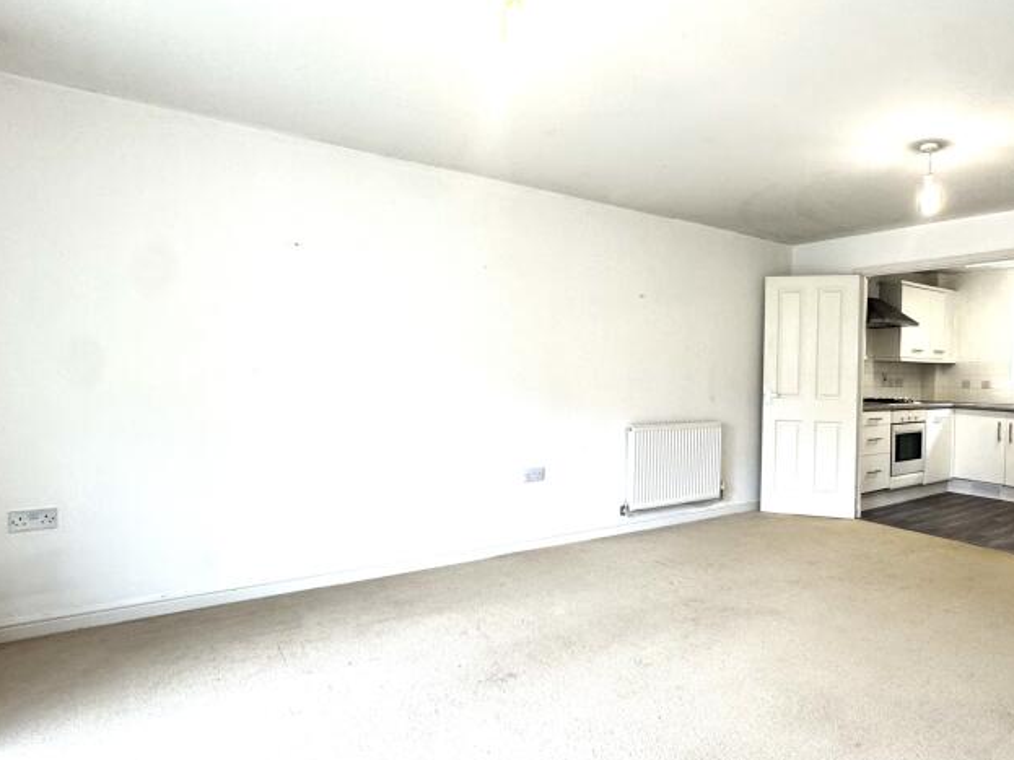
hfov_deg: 71.9
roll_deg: -1.6
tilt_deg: -1.1
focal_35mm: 23
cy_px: 381
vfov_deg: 58.9
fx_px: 674
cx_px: 669
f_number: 2.2
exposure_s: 1/100
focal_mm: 2.22
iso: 160
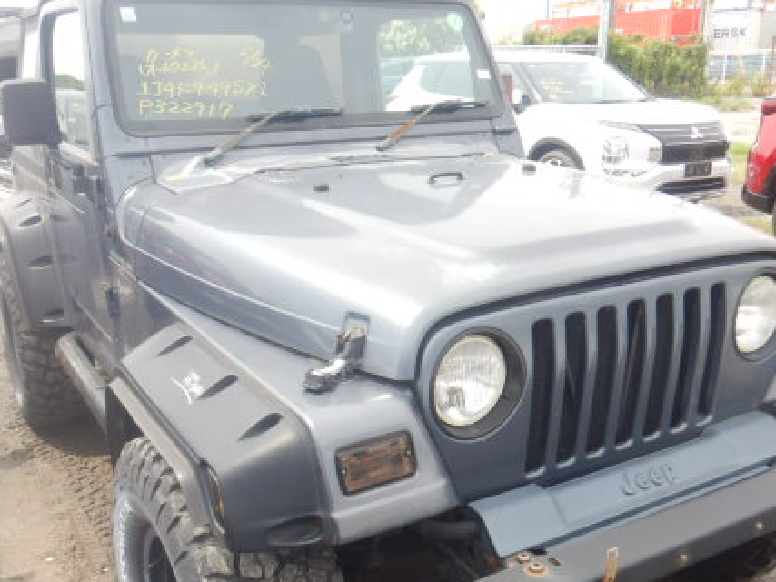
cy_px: 344
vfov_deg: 39.5
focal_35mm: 36
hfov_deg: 51.3
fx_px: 807
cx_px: 369
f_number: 2.8
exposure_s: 1/100
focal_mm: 4.3
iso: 125
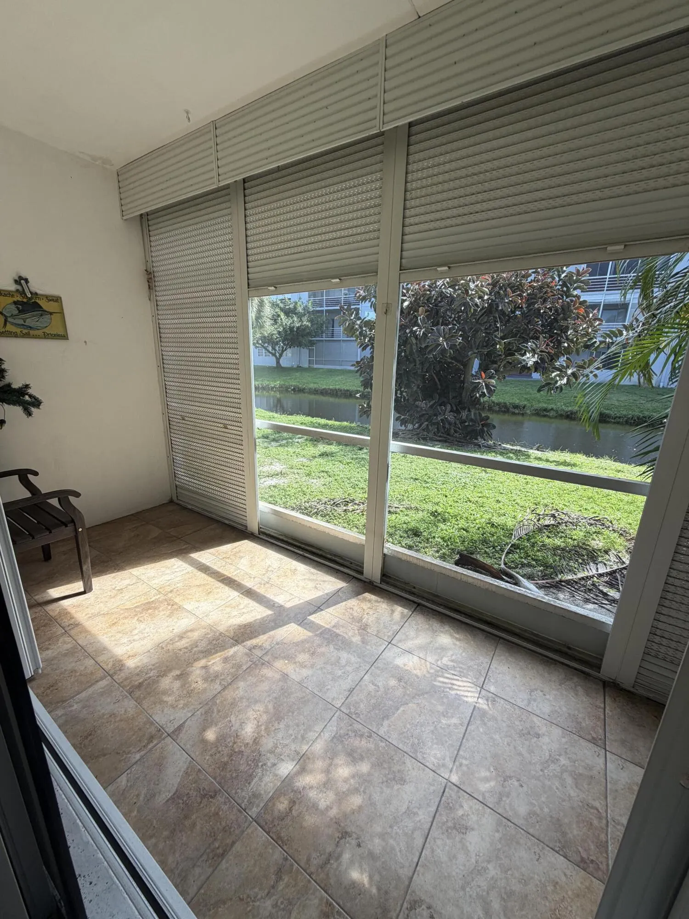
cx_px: 344
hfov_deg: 85.7
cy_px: 460
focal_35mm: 14
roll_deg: -3.0
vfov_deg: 102.1
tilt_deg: -16.1
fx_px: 372
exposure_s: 1/208
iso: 40
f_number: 2.2
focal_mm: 2.22
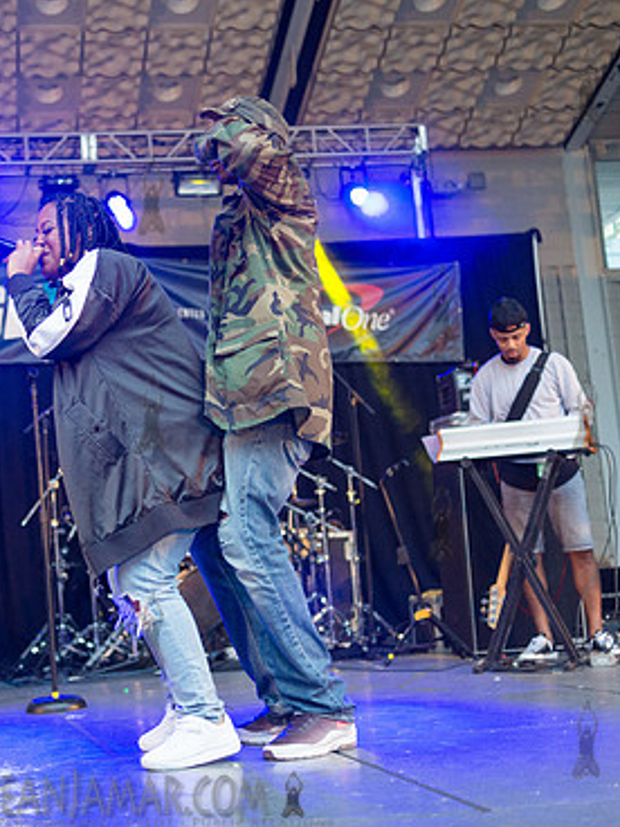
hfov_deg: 27.1
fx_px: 1266
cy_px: 412
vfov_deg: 36.2
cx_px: 151
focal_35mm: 53
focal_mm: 35
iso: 2500
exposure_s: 1/800
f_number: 2
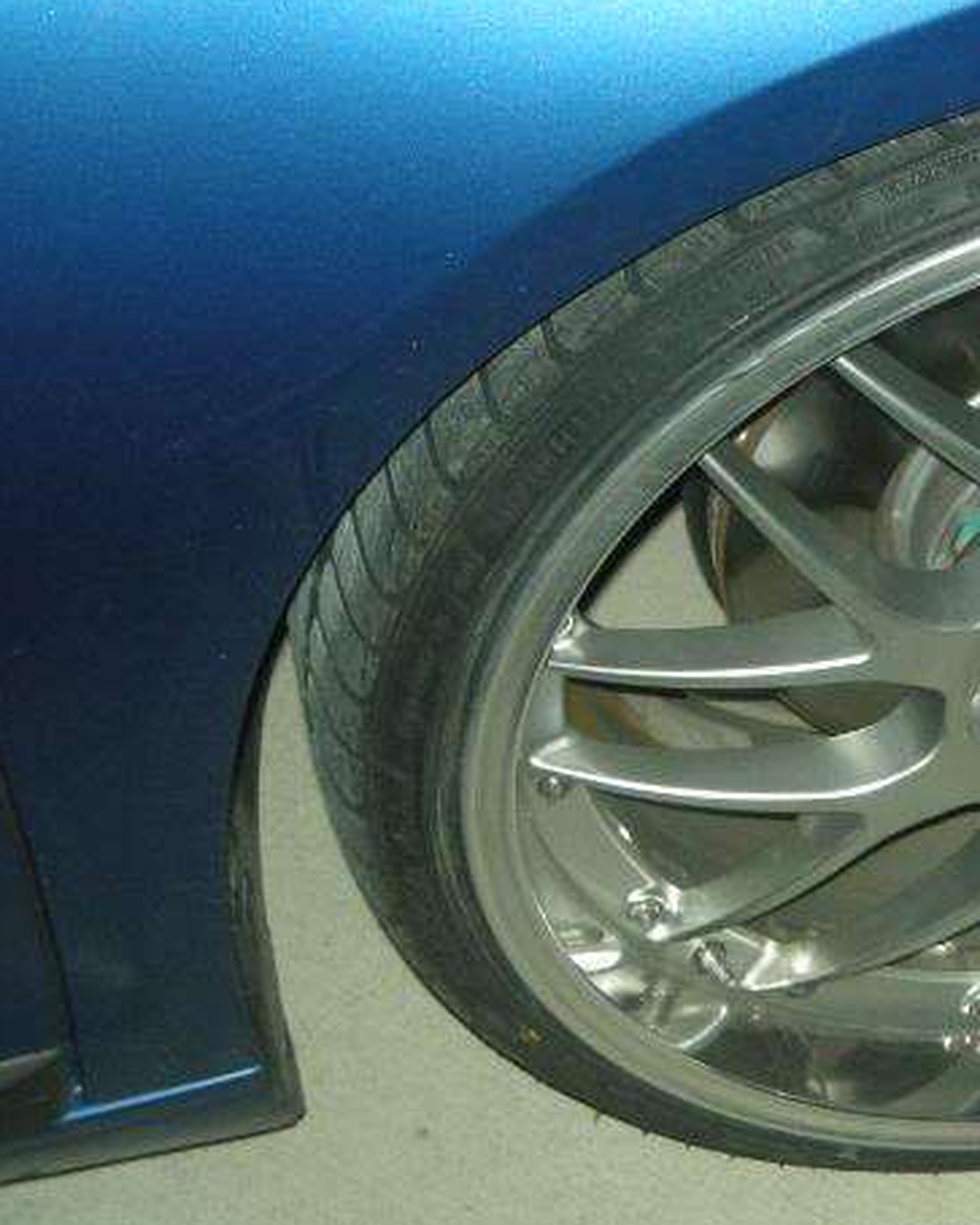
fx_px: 3808
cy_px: 648
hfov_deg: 14.3
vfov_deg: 18.3
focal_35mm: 105
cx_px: 1072
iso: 216
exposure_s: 1/60
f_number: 3.5
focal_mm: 9.9
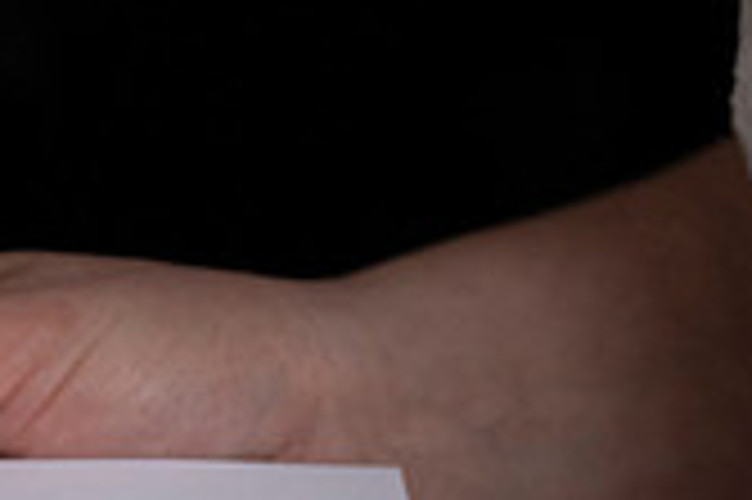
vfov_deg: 4.6
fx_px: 6156
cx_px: 108
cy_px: 653
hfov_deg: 7.0
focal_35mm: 295
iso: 4000
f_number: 4
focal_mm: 85
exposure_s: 1/5000
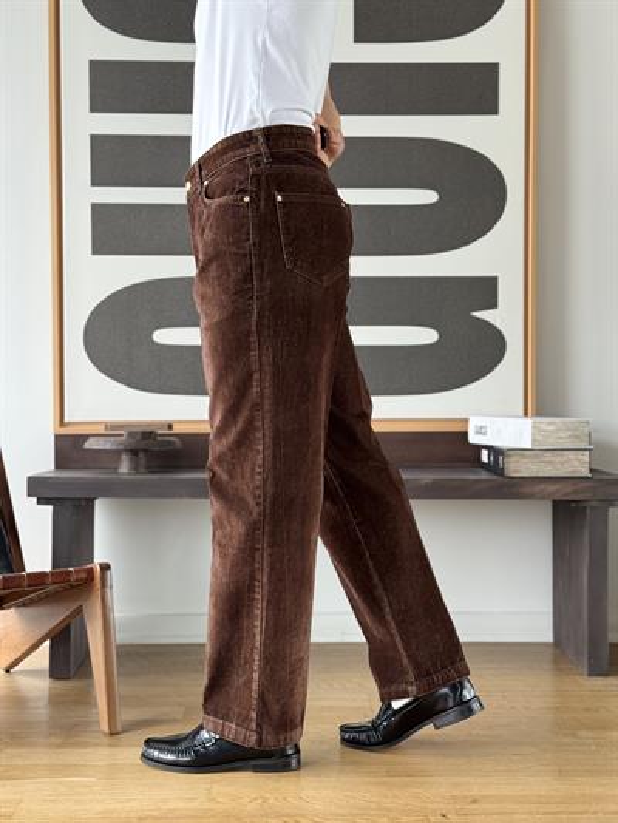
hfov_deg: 30.3
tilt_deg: -1.0
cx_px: 309
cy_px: 412
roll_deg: -0.2
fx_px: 1142
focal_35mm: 48
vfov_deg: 39.6
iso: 100
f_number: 1.78
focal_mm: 6.76
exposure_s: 1/119
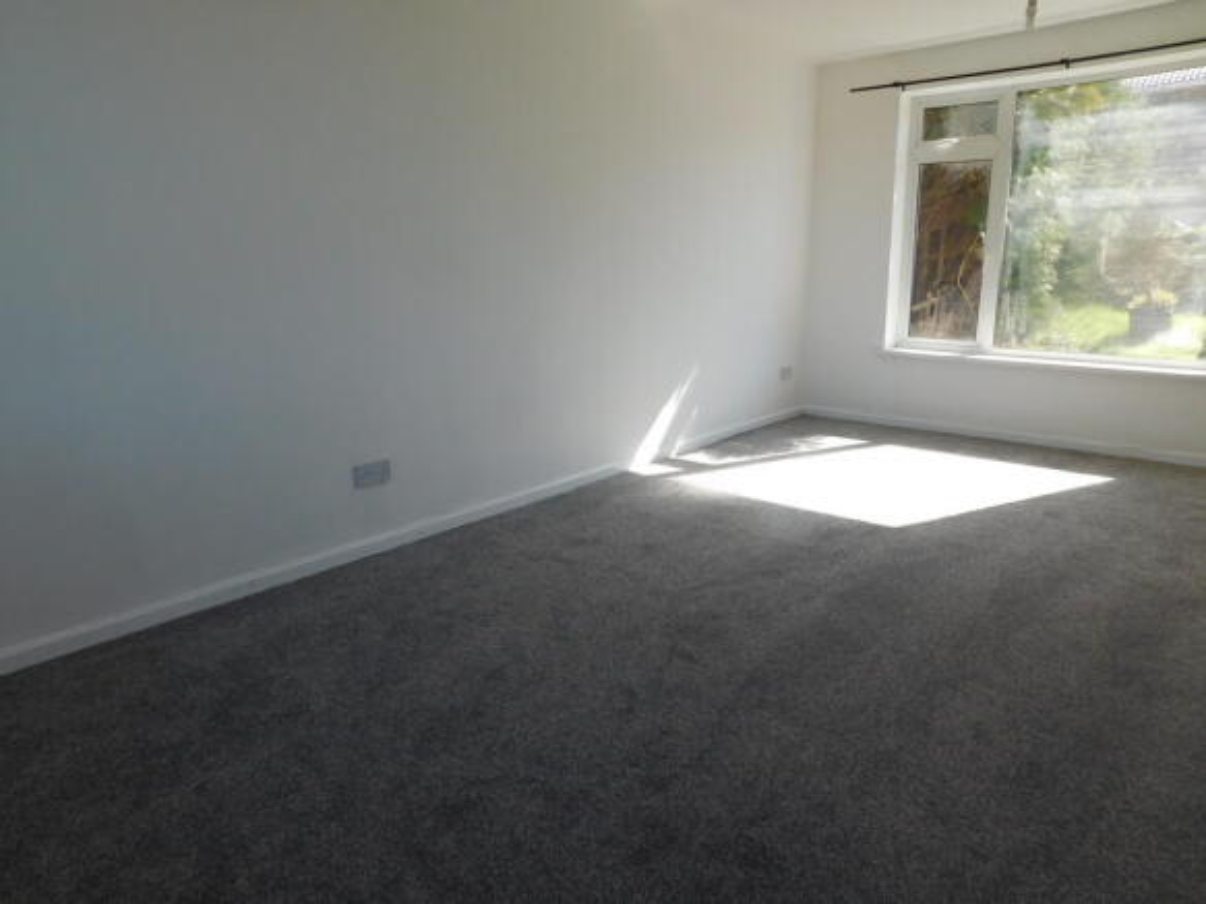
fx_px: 801
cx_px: 603
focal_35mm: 23
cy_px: 452
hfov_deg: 73.9
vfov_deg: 58.9
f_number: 3
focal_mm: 4
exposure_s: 1/400
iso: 125
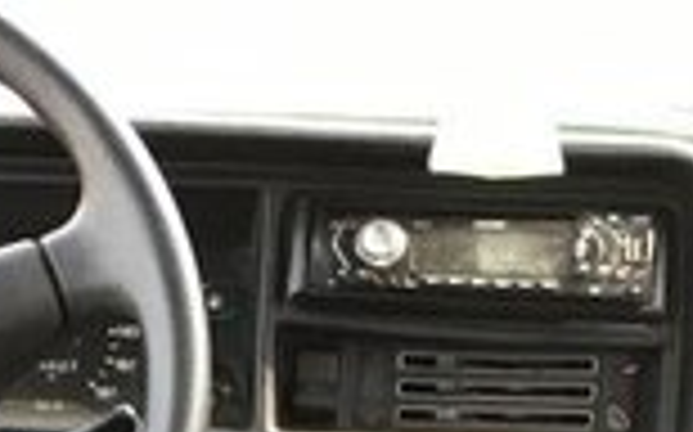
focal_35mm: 132
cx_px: 338
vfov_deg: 9.2
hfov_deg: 15.8
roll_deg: -2.8
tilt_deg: -22.0
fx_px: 2491
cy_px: 893
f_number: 2.2
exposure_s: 1/33
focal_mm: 4.15
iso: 32
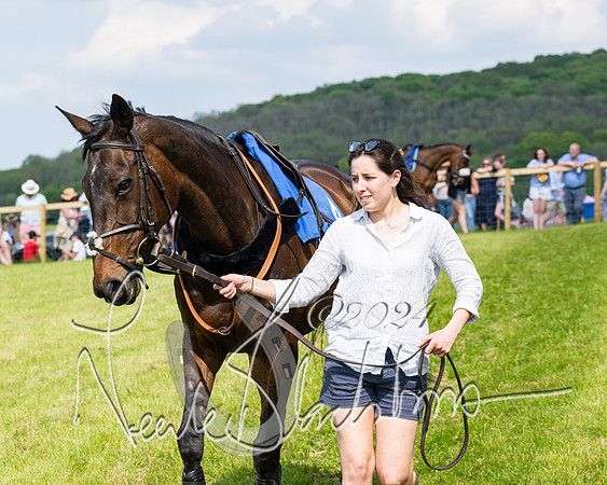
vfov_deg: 11.9
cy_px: 242
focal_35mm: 130
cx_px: 304
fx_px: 2327
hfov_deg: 14.9
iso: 400
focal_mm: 115
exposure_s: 1/1000
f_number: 8
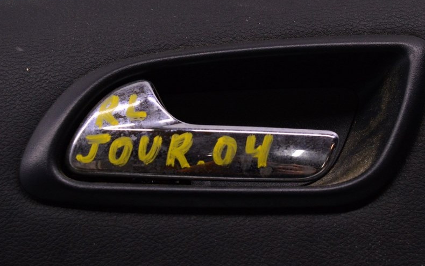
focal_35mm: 103
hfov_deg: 20.2
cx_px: 228
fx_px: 1193
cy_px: 115
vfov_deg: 12.7
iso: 1600
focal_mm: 52
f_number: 8
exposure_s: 1/125
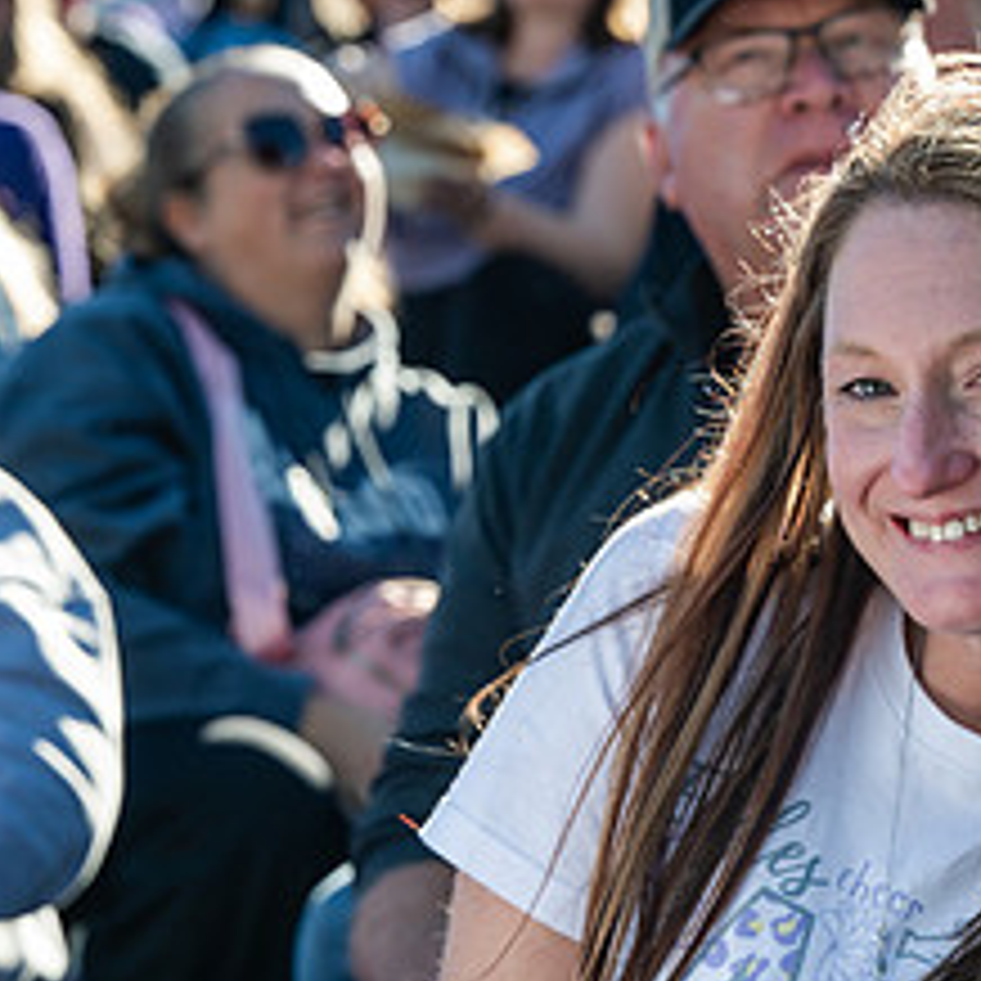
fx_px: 5226
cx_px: 1188
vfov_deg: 10.7
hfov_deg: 10.5
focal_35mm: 163
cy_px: 533
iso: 160
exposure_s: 1/500
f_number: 4.5
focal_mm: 72
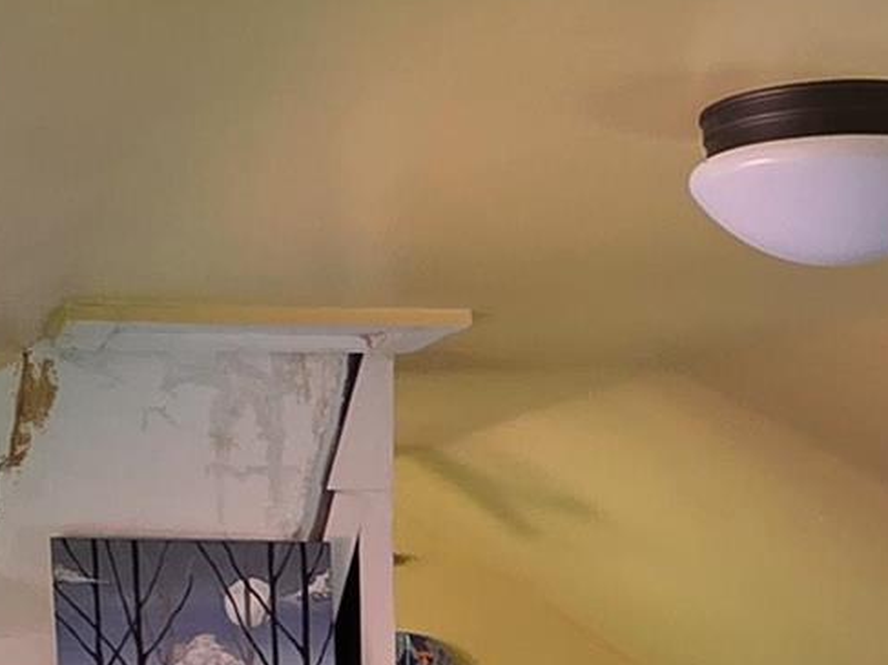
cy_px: 1062
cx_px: 531
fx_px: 2103
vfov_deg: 16.1
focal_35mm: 82
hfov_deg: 23.8
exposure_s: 1/60
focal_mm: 2.2
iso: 250
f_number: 1.9
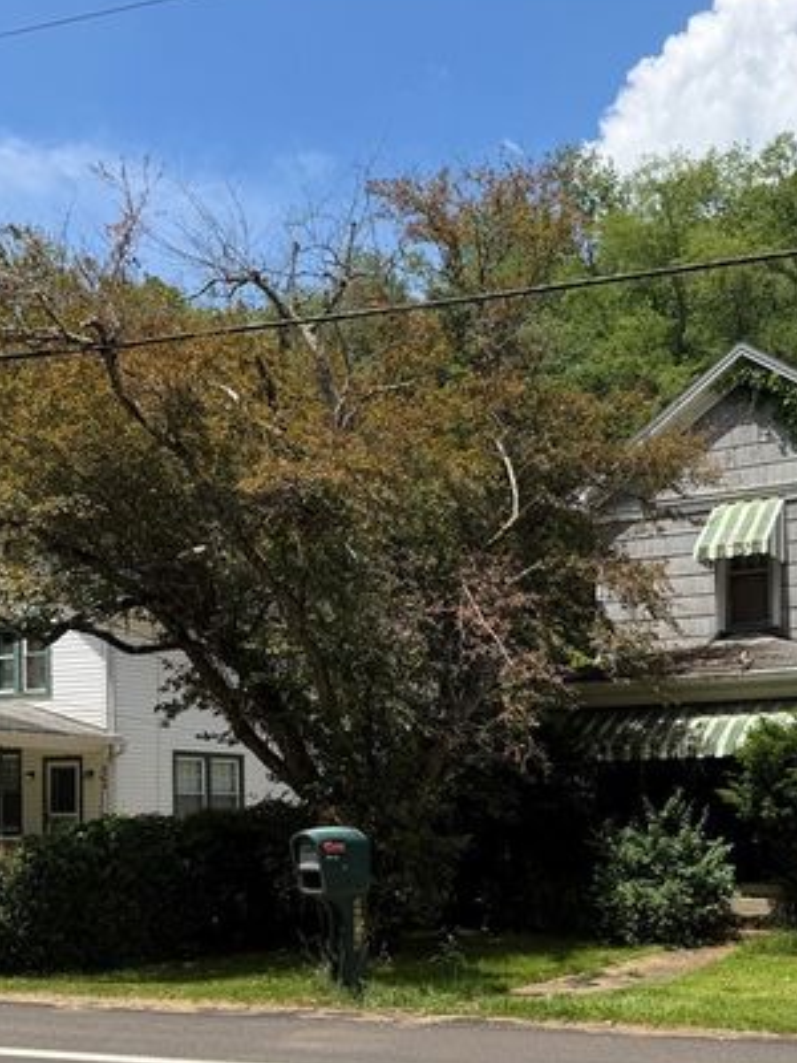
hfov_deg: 34.9
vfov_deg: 44.5
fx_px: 1228
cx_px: 635
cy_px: 854
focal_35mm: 40
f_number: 1.78
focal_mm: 6.76
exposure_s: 1/3953
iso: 80
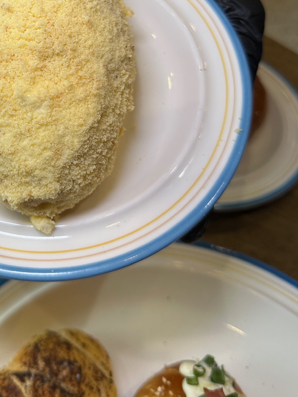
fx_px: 505
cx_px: 36
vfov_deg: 41.6
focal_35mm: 44
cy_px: 98
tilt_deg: -45.1
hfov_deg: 31.5
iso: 80
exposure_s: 1/469
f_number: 1.78
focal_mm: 6.86
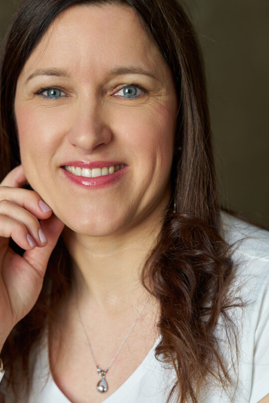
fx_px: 1064
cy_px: 219
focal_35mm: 95
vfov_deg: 21.4
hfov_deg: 14.4
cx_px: 96
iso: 640
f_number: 2.8
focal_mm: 66
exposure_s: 1/125
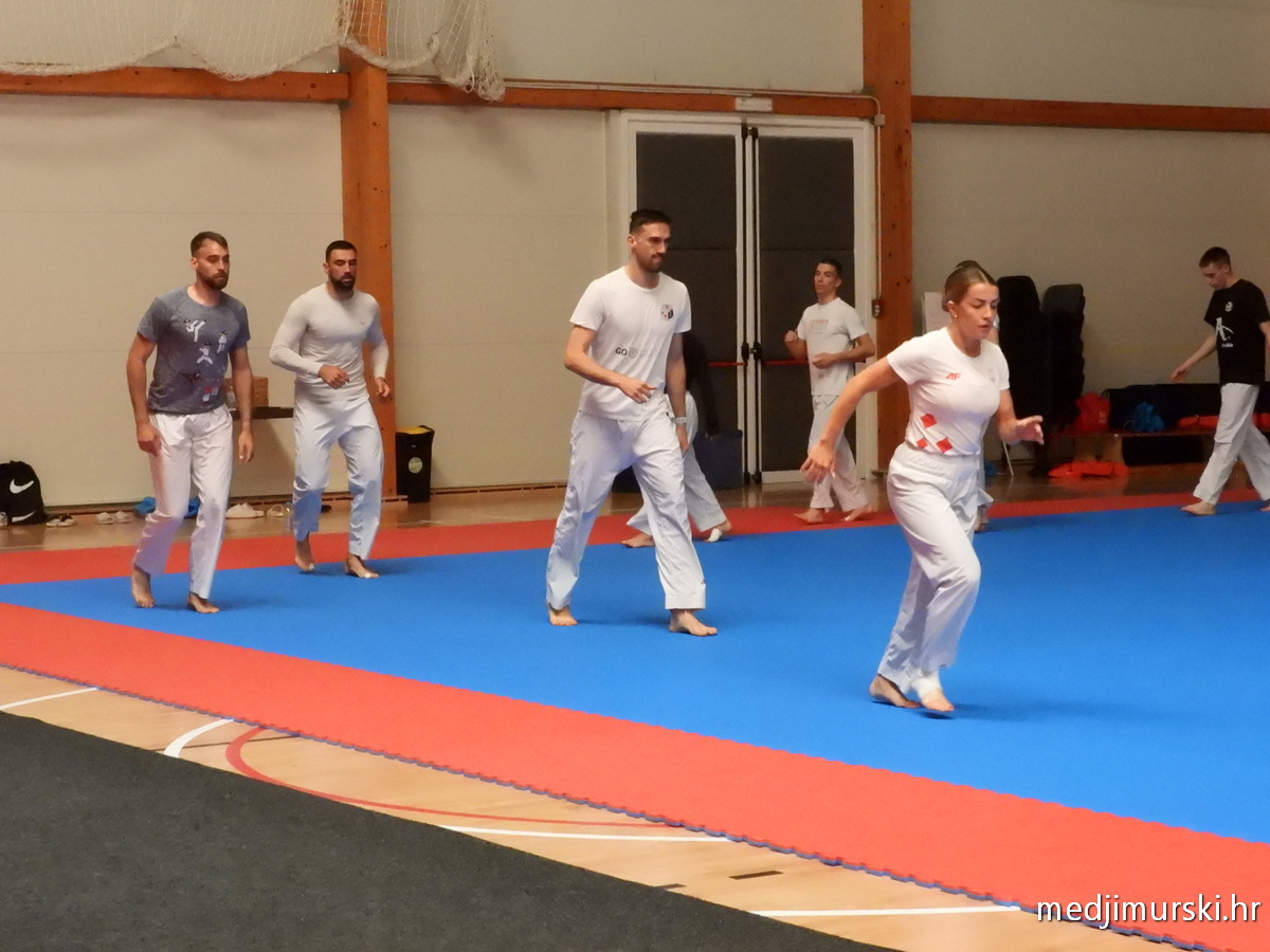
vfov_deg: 18.4
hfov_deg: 24.4
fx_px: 2935
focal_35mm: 80
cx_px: 635
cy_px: 476
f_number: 7.1
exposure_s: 1/320
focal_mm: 14.4
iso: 3200
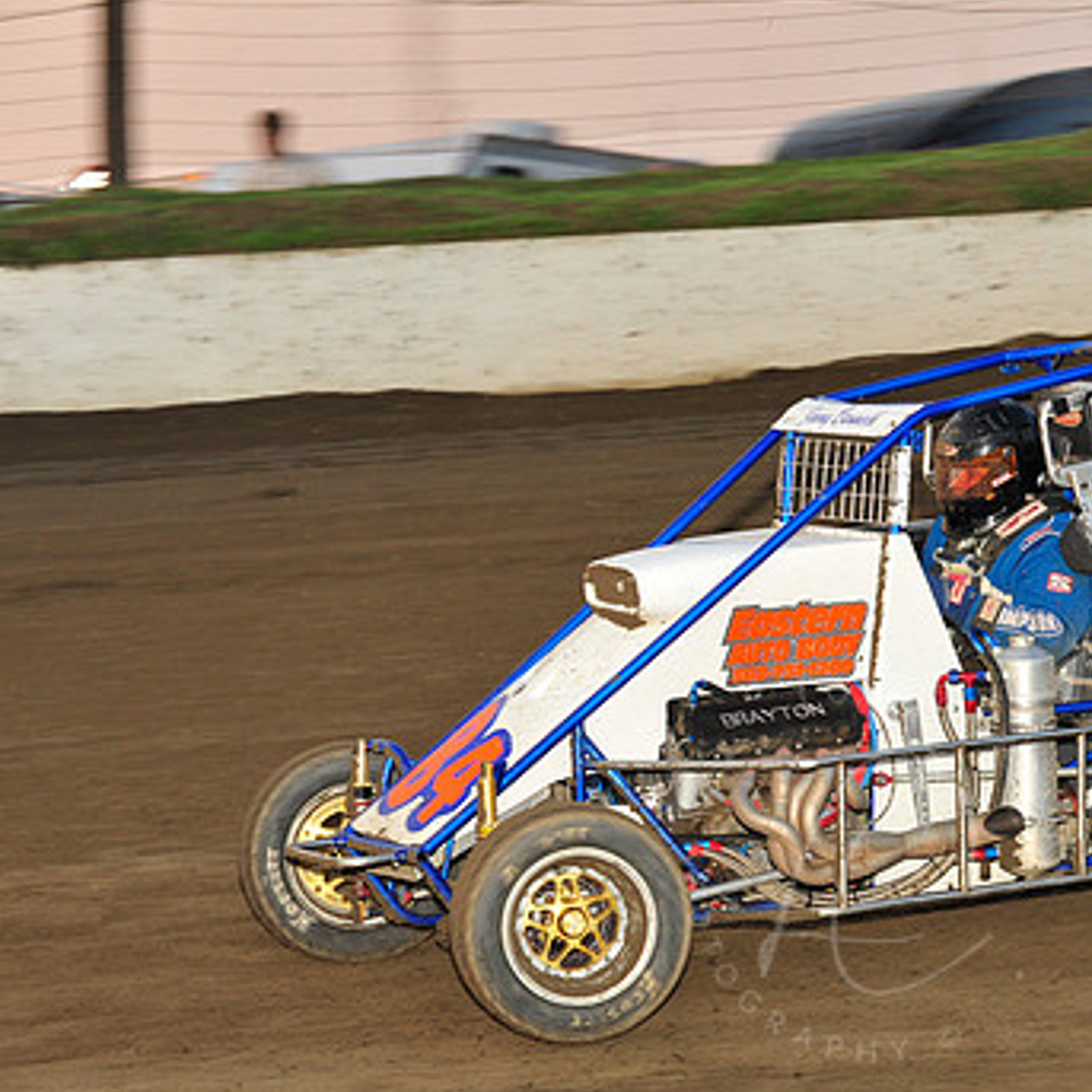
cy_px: 576
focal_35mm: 161
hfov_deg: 10.8
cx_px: 872
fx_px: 5746
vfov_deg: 10.9
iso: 800
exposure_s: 1/320
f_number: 7.1
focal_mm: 112
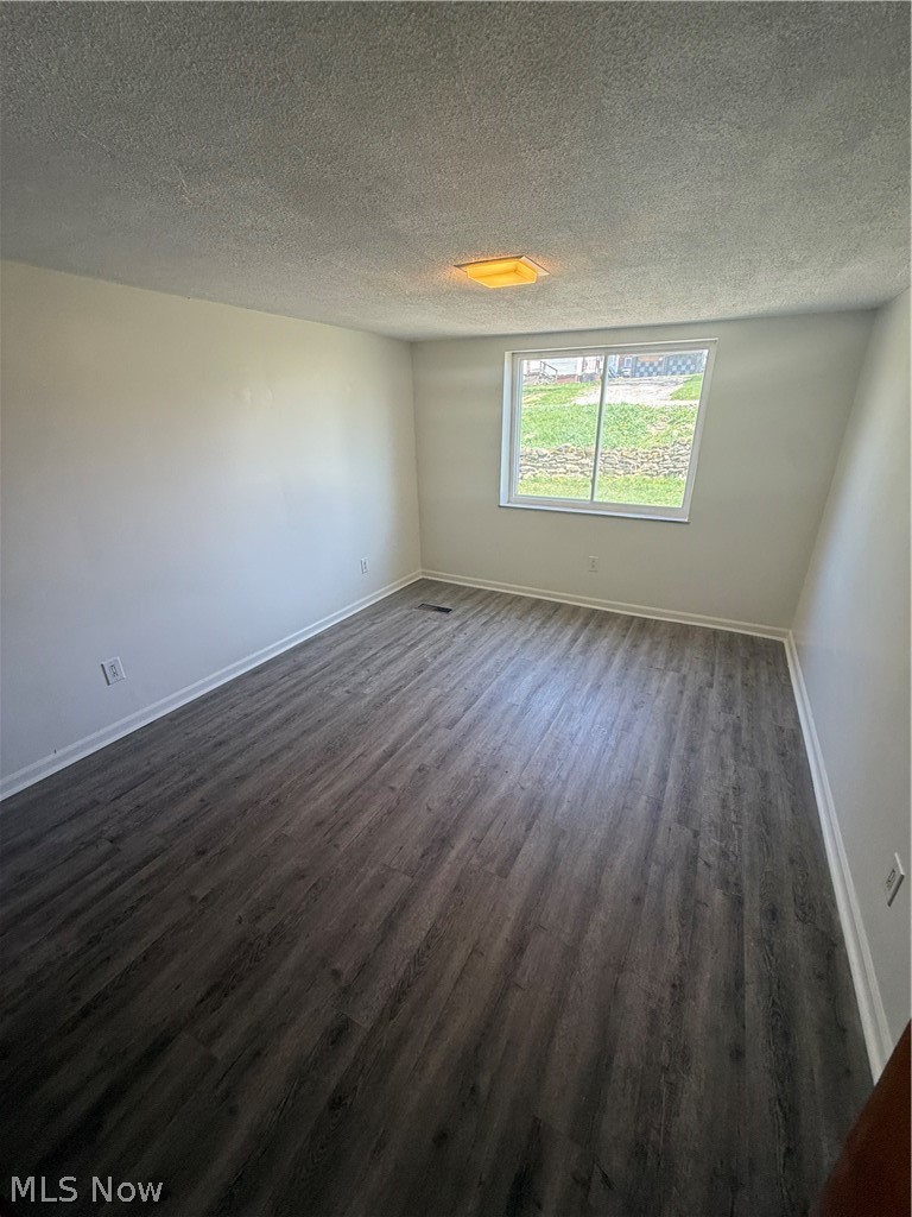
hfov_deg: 85.7
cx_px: 456
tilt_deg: -21.0
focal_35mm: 14
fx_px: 492
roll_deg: +0.3
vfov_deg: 102.1
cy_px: 608
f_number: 2.2
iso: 160
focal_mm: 2.22
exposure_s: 1/120
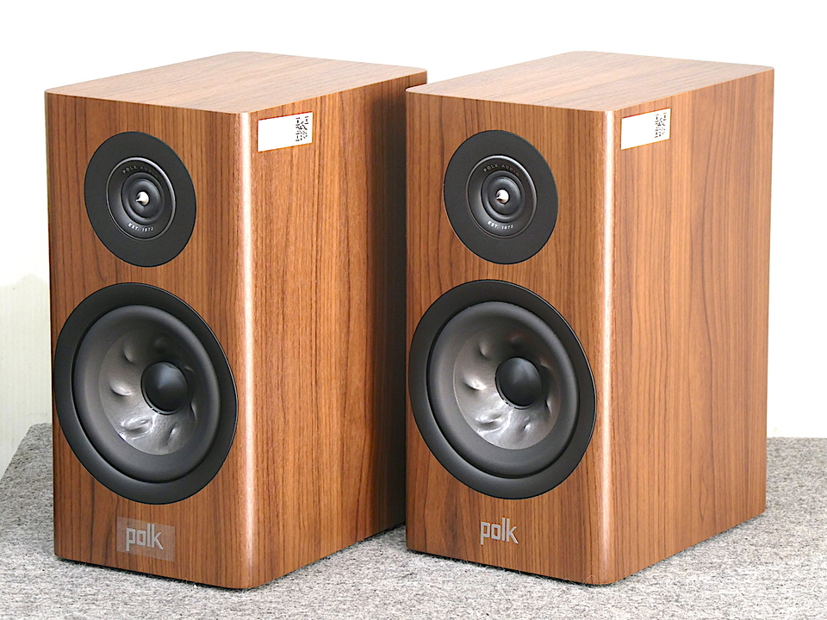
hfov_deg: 13.8
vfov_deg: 10.4
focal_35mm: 143
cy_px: 310
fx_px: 3416
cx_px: 414
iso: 200
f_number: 5.4
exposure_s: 1/8
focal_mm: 25.6
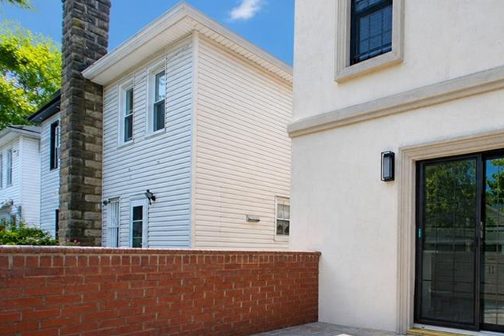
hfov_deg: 67.2
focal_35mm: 24
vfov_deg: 51.2
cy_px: 246
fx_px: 336
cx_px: 400
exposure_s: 1/100
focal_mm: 10
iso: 320
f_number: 8
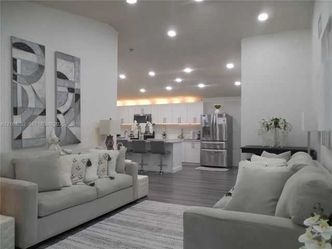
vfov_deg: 54.9
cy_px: 124
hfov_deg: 69.4
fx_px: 240
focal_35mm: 25
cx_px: 166
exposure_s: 1/40
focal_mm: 4.5
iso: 125
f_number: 3.3
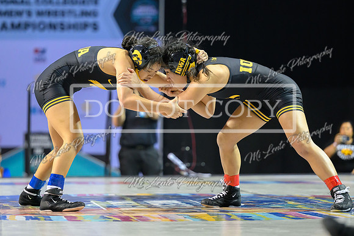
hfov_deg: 14.0
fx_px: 1438
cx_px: 166
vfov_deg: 9.4
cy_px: 94
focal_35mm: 146
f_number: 2.8
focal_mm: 120
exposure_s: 1/800
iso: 5000
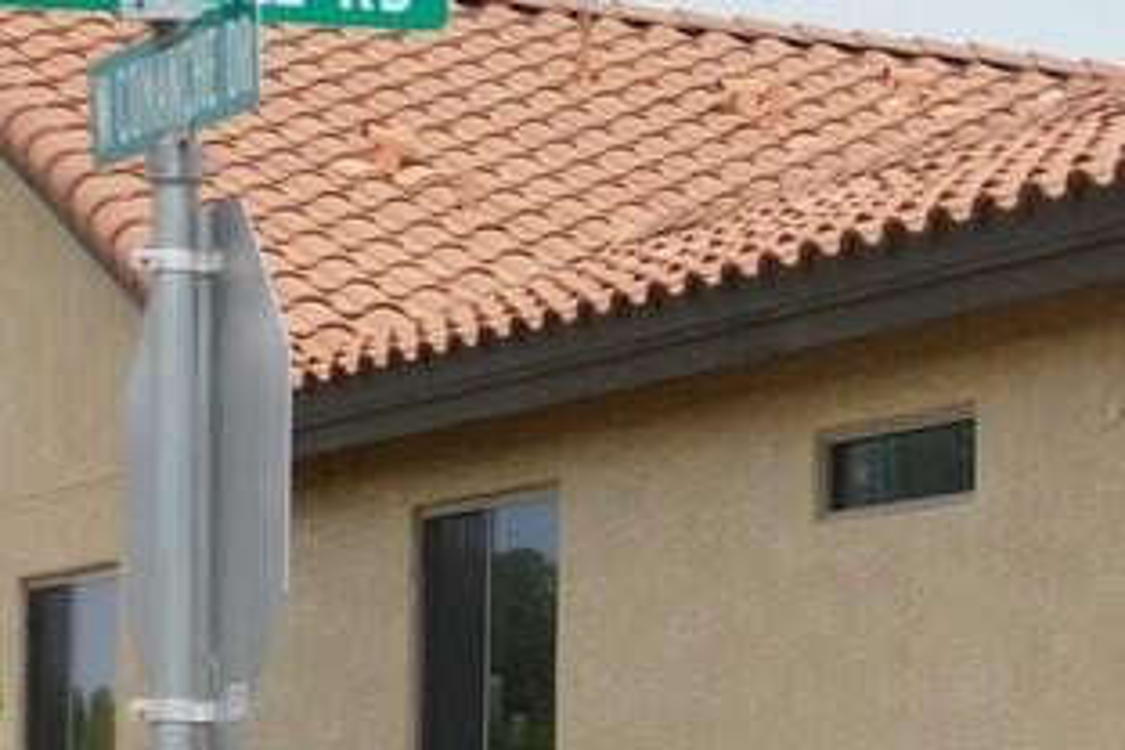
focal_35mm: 173
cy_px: 894
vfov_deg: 7.9
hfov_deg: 11.1
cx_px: 1990
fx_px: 5406
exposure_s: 1/1250
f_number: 3.7
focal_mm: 8
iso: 125
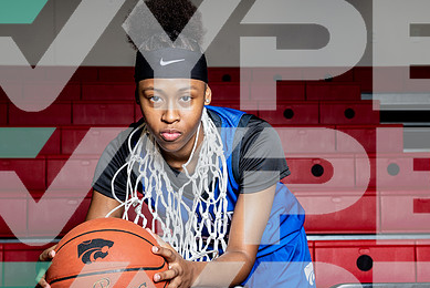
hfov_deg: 28.8
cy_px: 187
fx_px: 837
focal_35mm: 70
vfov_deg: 19.4
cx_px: 222
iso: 320
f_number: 6.3
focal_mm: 47
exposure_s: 1/250
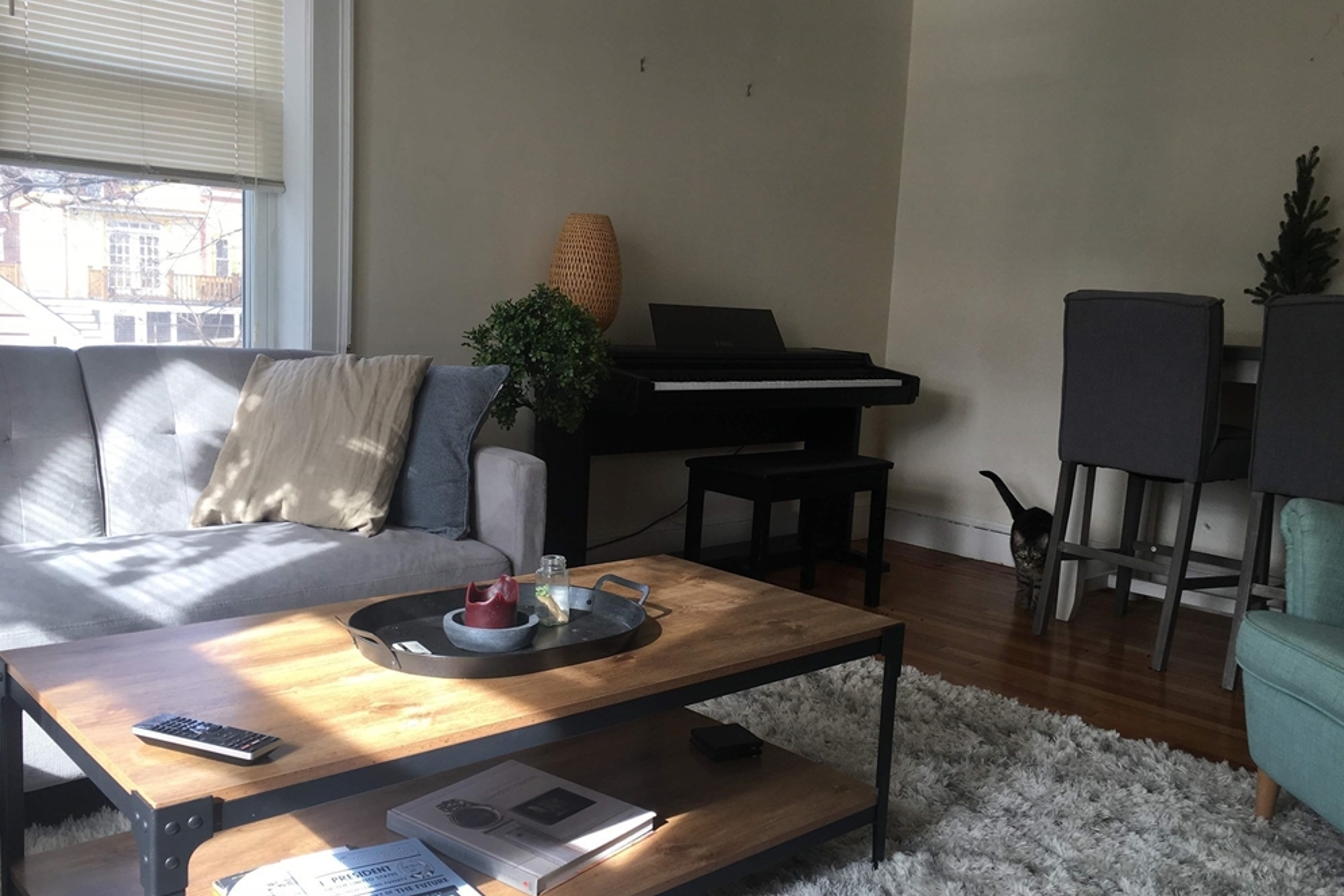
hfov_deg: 60.3
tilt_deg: -7.7
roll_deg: -2.2
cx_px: 673
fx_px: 1157
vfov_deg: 42.3
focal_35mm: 31
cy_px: 460
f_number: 2.2
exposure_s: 1/60
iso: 25
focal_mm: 4.15
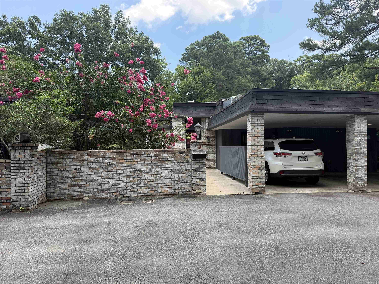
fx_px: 263
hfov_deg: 71.6
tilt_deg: +0.6
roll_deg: +0.6
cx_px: 190
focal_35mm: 24
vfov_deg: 56.8
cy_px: 142
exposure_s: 1/1005
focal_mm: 6.76
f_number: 1.78
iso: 100
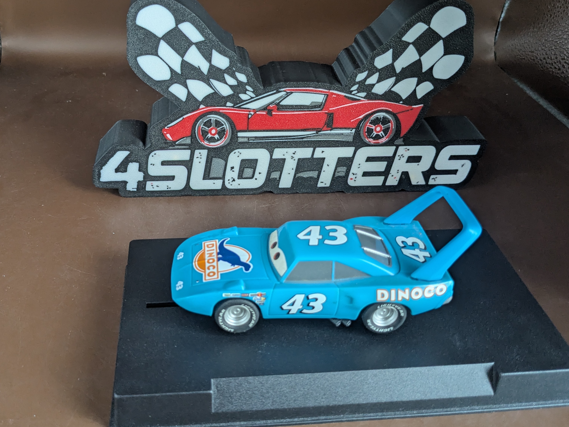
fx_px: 592
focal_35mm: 36
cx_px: 254
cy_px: 173
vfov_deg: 39.5
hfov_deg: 51.3
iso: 218
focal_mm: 4.38
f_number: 1.73
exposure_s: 1/99.9
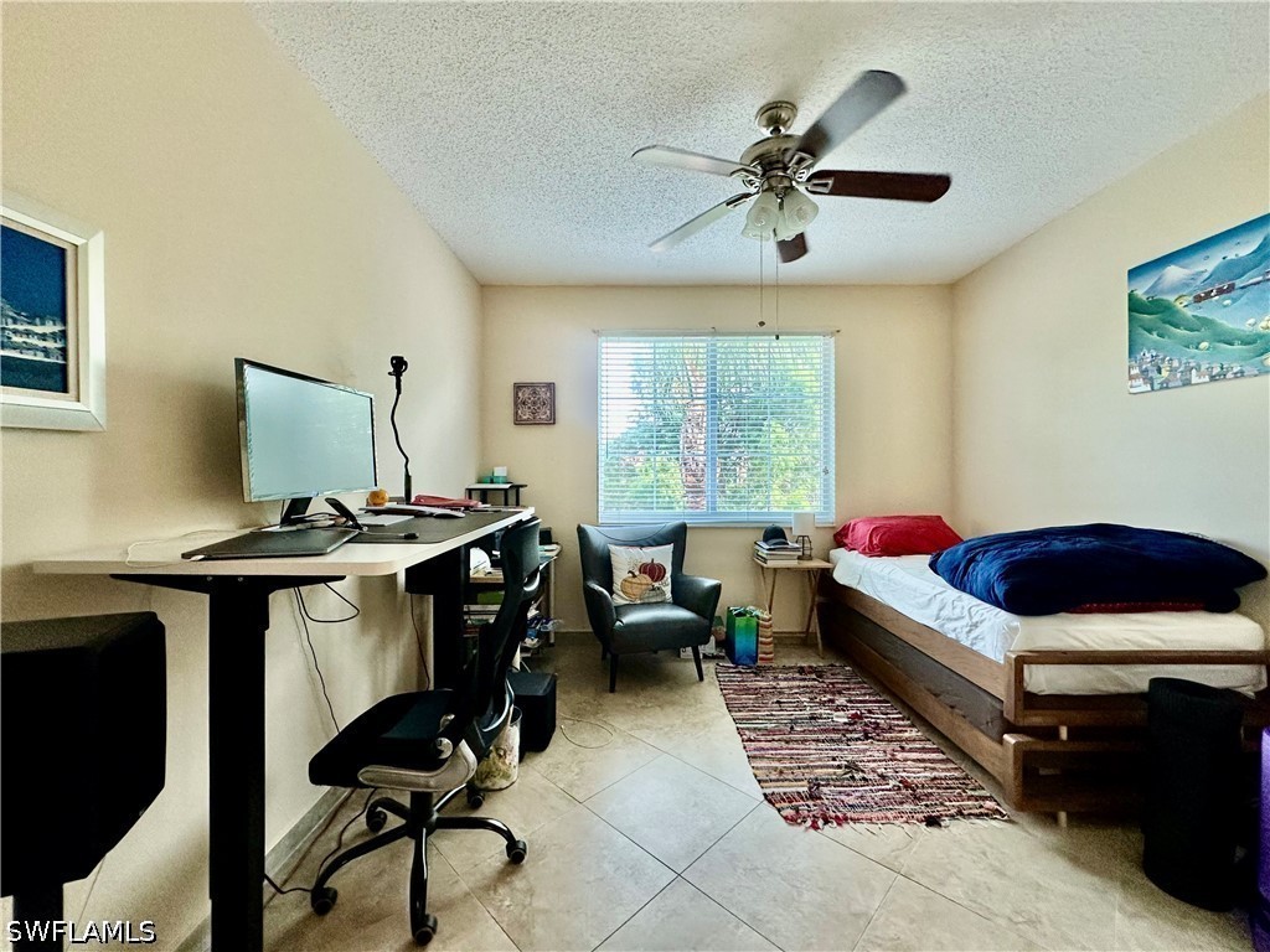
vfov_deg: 85.7
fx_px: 514
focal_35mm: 14
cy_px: 476
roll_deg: +0.3
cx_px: 635
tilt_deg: -0.1
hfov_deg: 102.1
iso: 200
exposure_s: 1/120
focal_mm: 2.22
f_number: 2.2
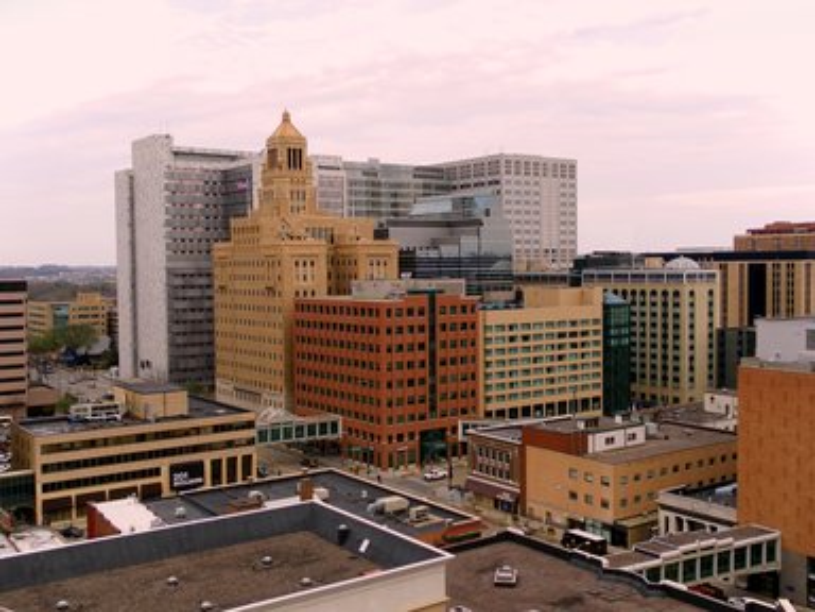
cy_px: 306
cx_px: 408
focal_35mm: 39
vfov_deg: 36.8
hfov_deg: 47.9
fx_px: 918
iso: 80
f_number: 3.9
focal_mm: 6.9
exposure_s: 1/320
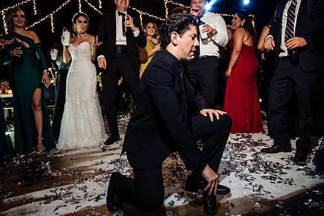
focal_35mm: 27
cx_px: 153
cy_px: 112
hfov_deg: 67.3
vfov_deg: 47.9
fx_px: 243
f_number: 7.1
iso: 2000
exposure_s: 1/30
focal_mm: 24
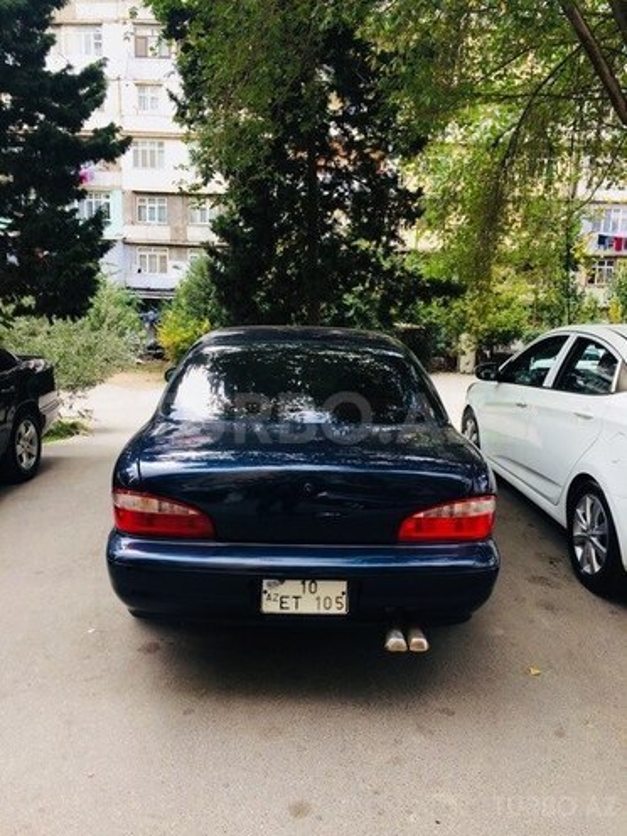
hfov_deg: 48.2
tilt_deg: -10.5
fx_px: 700
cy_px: 418
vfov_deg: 61.7
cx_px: 314
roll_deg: -2.1
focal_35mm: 29
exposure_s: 1/102
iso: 32
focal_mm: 4.15
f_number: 2.2
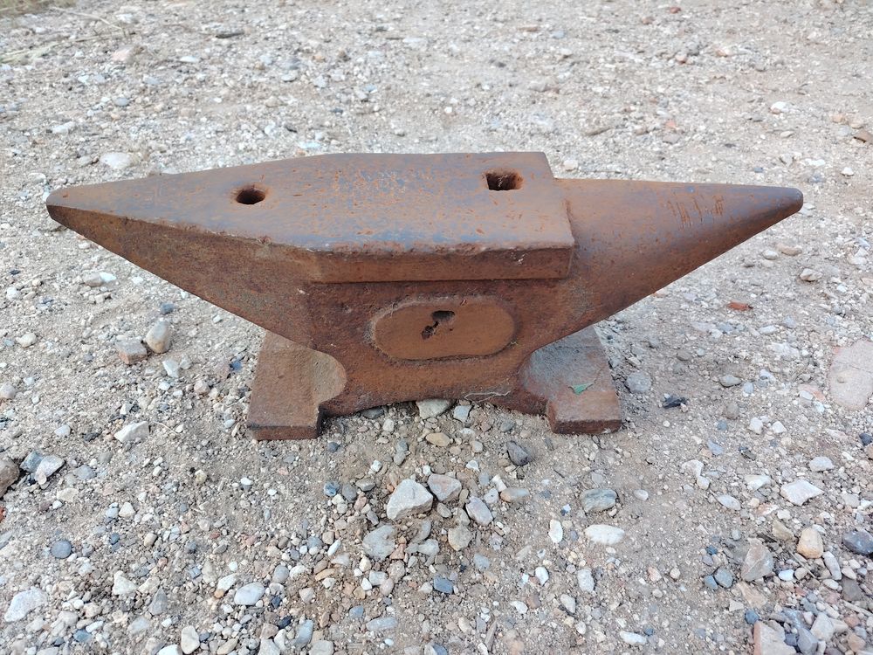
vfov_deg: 56.8
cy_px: 328
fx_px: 605
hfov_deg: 71.6
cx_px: 436
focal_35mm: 24
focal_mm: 5.25
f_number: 1.75
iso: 222
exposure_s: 1/100
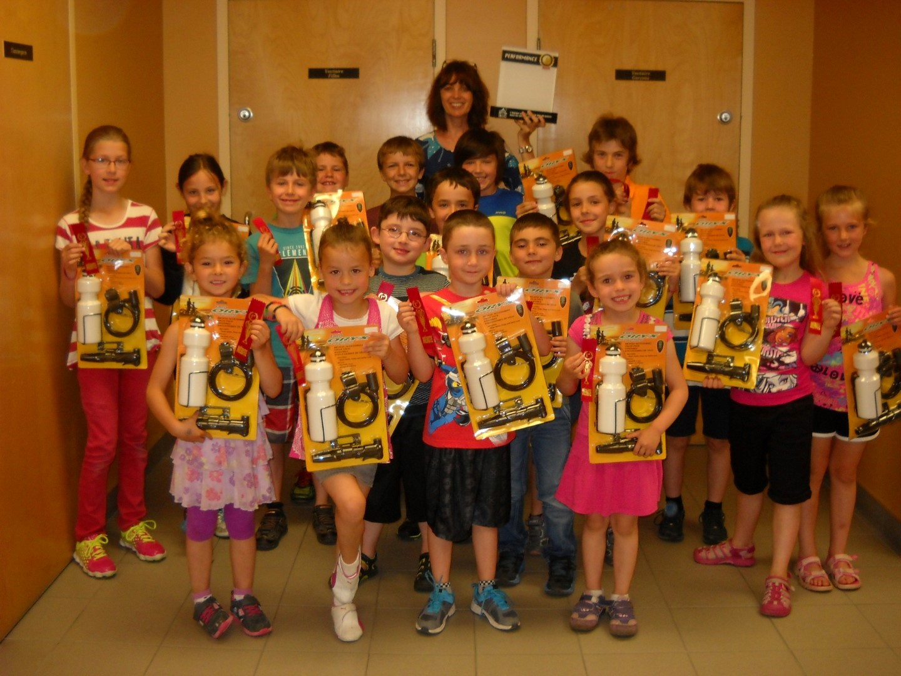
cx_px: 450
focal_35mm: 41
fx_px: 1067
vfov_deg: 35.1
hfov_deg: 45.8
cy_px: 338
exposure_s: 1/30
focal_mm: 6.72
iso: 200
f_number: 3.1
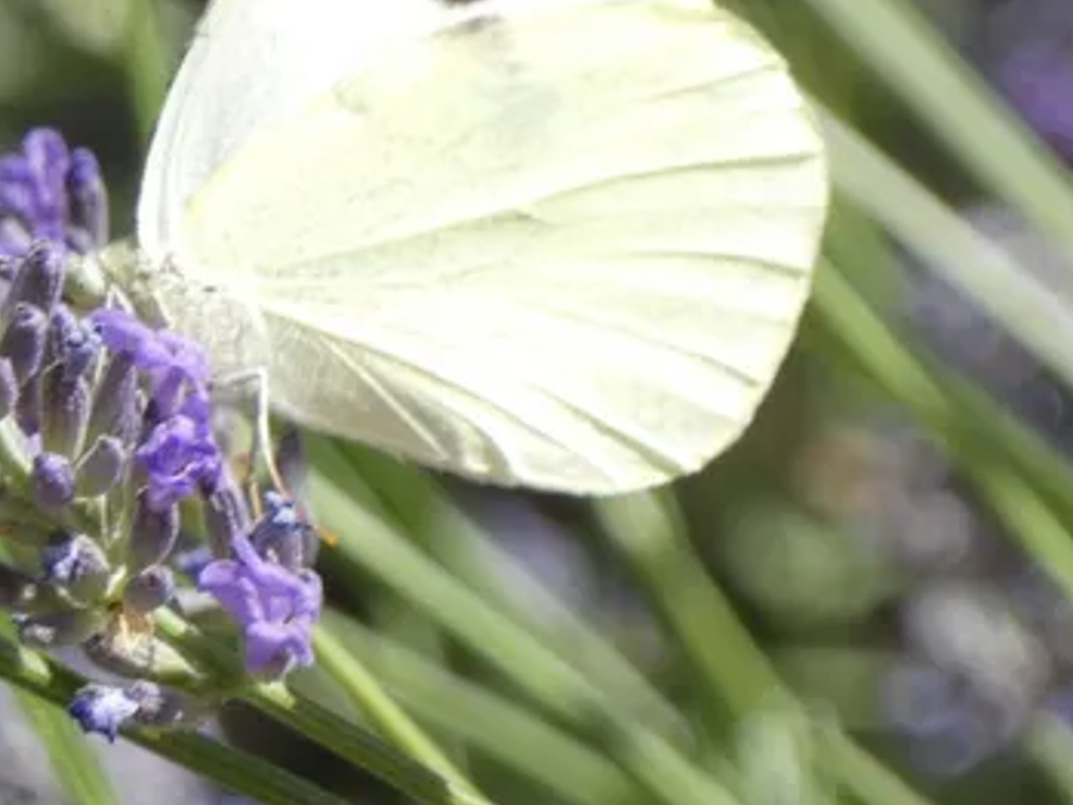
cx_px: 394
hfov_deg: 2.5
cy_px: 206
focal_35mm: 806
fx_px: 24992
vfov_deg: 1.8
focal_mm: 78.8
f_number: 5.6
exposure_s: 1/200
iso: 80
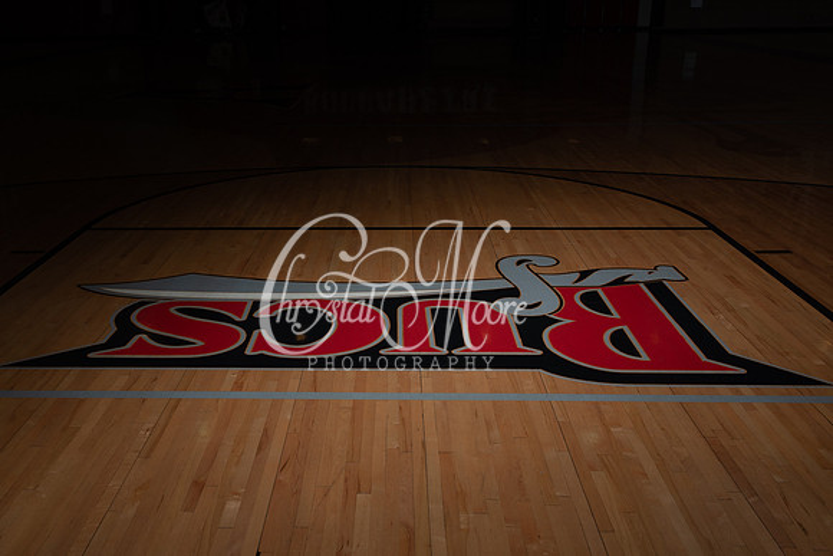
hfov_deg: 52.6
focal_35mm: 36
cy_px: 287
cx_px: 364
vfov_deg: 36.6
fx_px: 841
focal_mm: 32
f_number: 14
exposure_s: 1/200
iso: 320
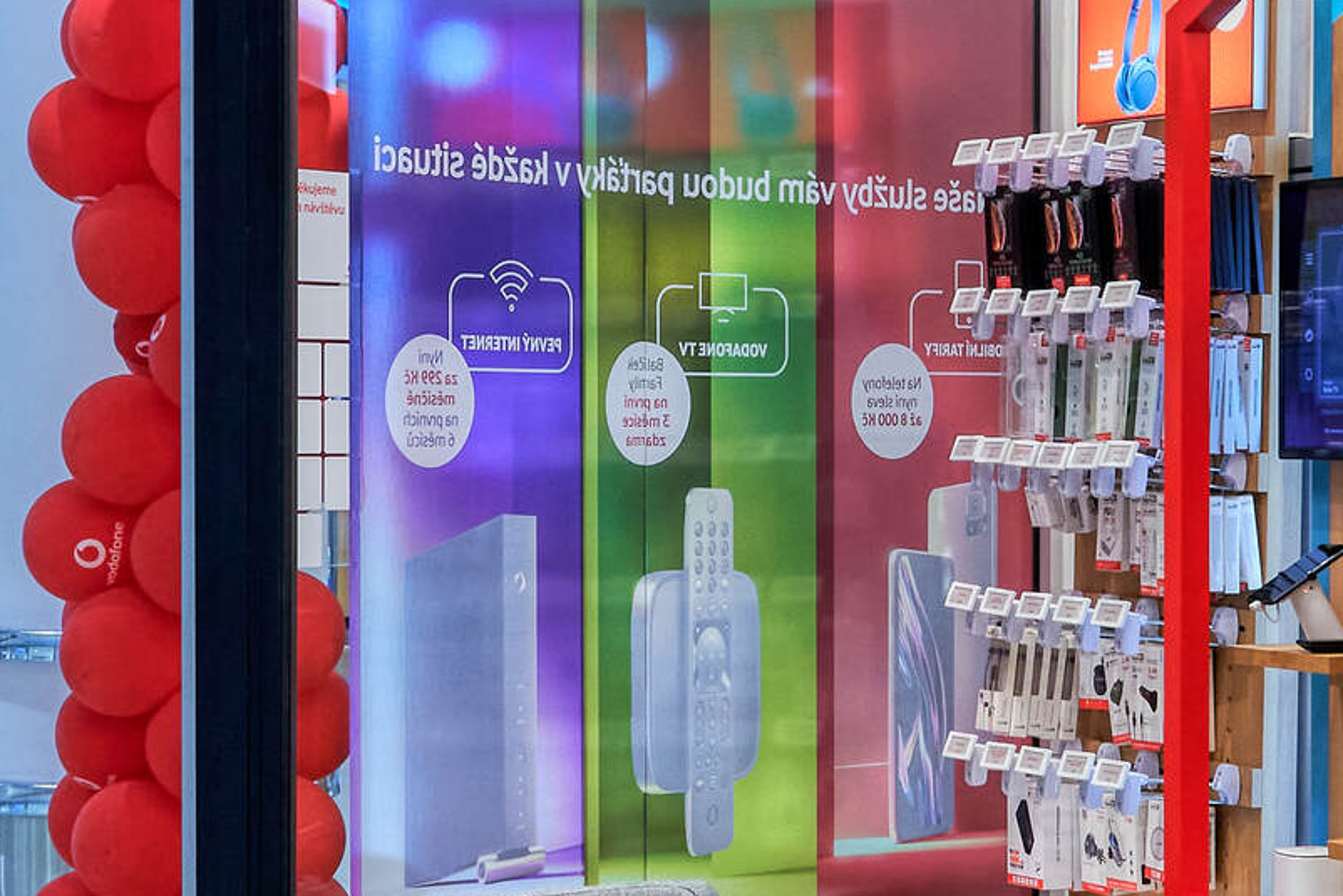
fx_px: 3358
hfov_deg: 22.5
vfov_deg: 15.2
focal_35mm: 90
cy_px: 402
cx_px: 908
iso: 900
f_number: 8
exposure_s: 1/30
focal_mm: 24
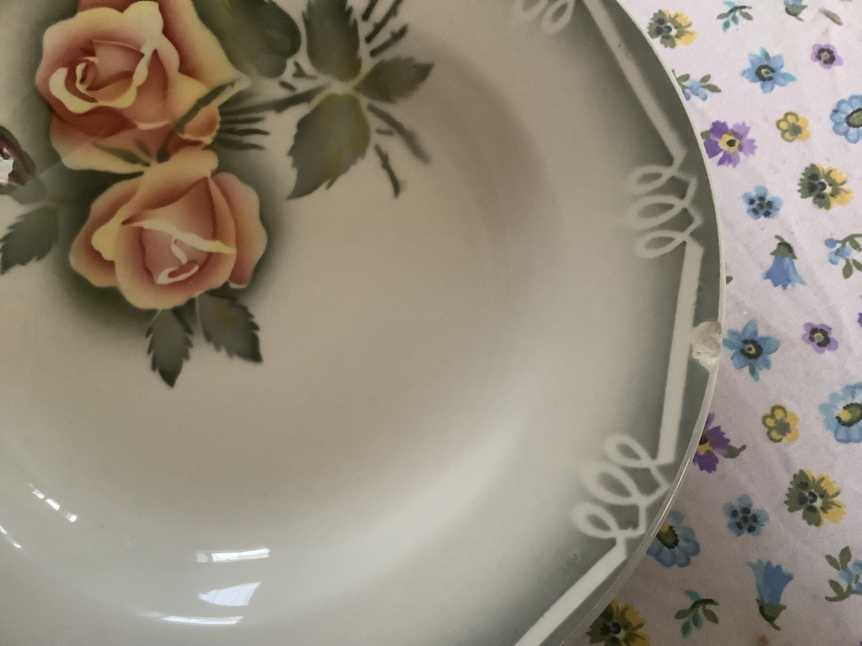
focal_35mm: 31
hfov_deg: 58.4
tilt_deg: -76.1
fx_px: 772
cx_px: 431
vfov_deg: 45.4
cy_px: 323
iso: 400
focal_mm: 3.3
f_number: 2.4
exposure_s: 1/30
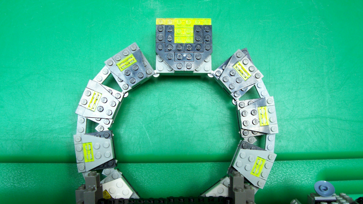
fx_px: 366
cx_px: 184
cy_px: 108
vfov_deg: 31.2
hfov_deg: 52.8
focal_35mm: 38
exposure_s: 1/32
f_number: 2.7
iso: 115
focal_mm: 5.6
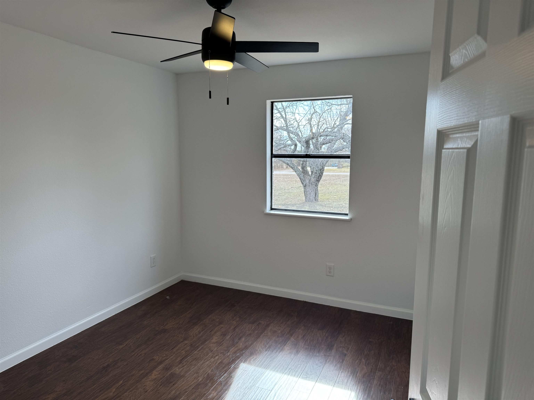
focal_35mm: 24
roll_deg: +0.6
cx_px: 267
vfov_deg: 56.8
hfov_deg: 71.6
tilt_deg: -6.1
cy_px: 200
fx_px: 370
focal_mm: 6.76
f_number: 1.78
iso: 80
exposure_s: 1/347
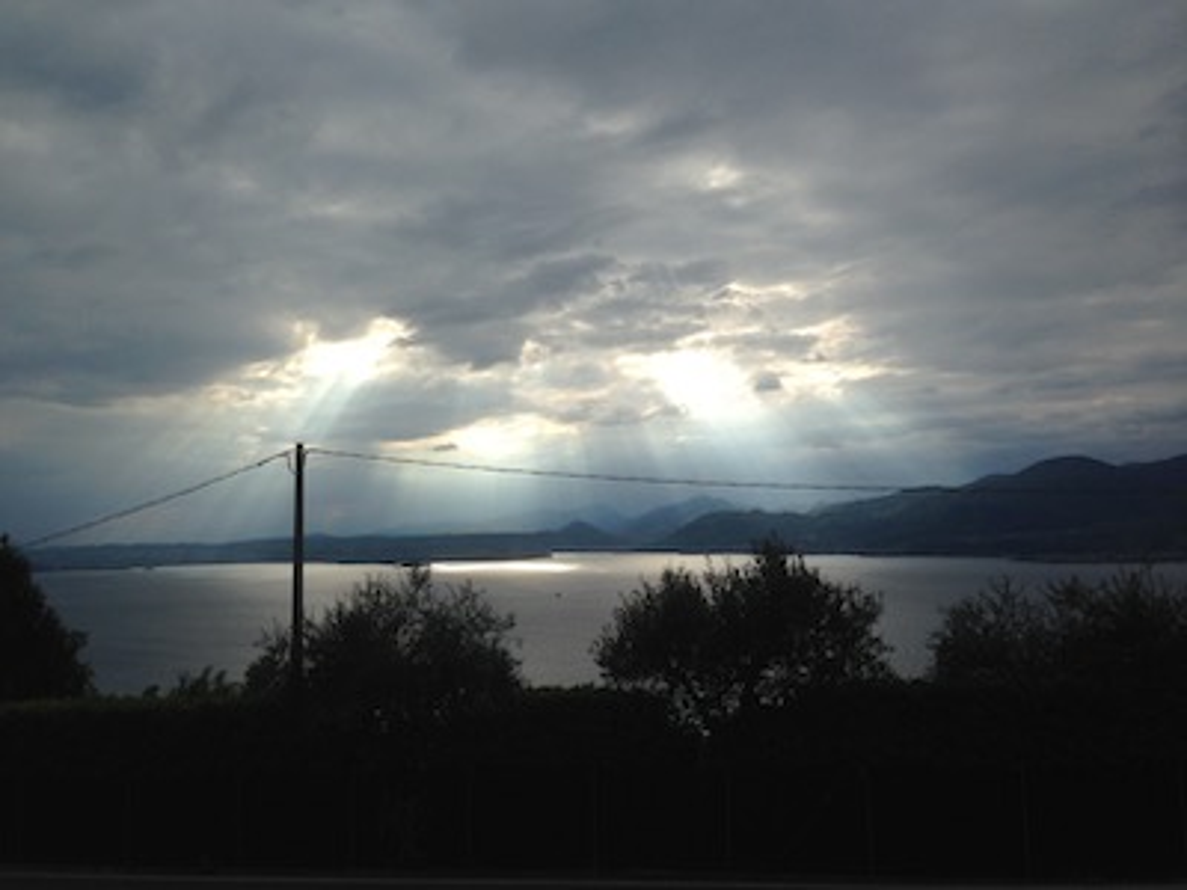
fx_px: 1132
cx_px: 594
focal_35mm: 33
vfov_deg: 42.9
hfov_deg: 55.4
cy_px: 445
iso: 50
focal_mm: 4.12
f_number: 2.4
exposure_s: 1/2088
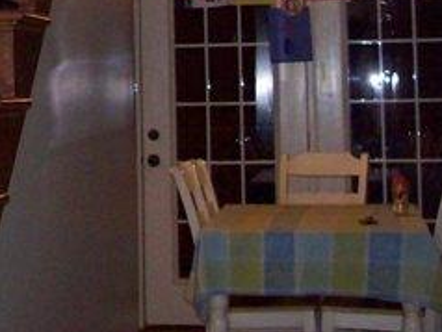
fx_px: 1547
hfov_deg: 15.5
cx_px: -123
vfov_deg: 11.9
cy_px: -121
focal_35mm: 121
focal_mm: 6
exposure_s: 1/64
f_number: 2.7
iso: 140
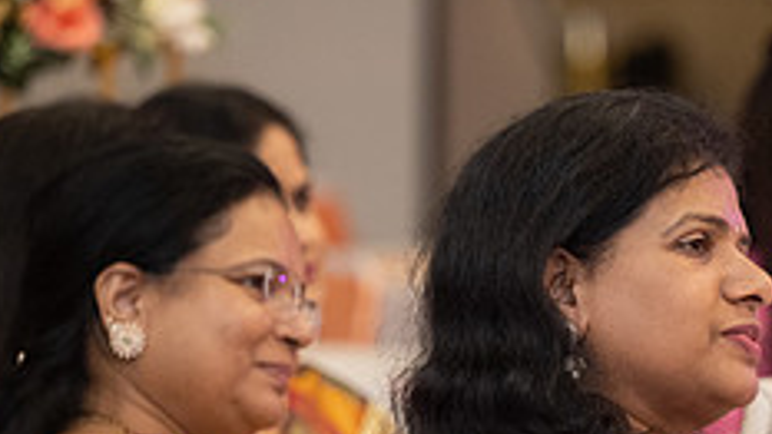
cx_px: 779
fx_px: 8023
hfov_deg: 5.5
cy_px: 542
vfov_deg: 3.1
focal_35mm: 392
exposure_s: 1/160
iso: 1000
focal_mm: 150
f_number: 3.5
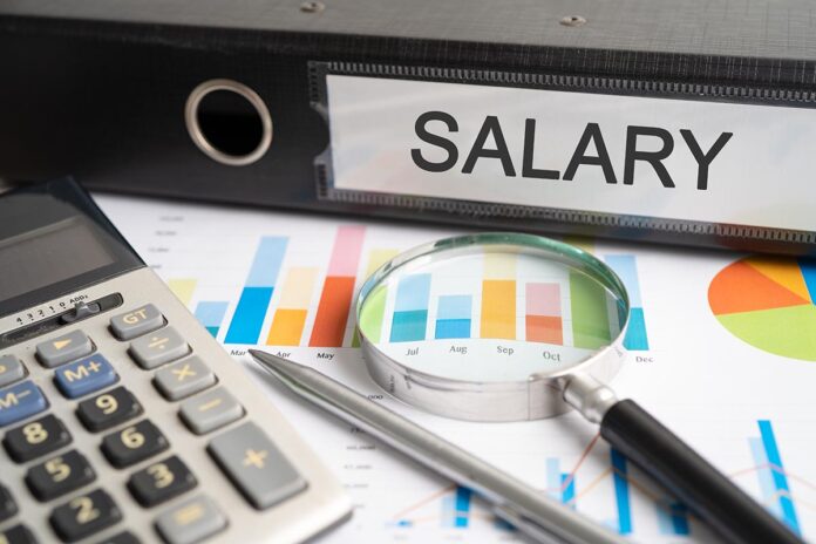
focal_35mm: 50
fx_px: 1133
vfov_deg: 27.0
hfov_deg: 39.6
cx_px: 408
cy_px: 272
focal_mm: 50
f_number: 4.5
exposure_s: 1/100
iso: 100
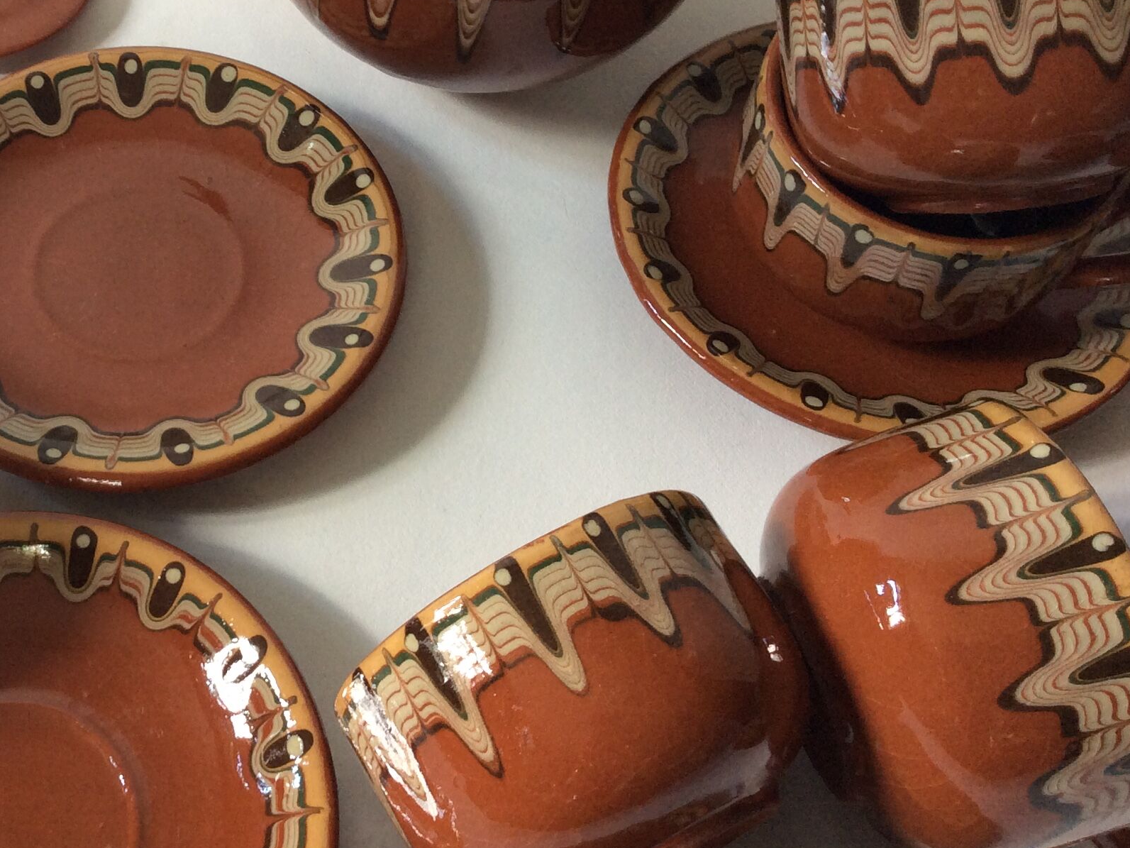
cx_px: 249
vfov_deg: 27.9
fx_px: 1698
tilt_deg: -55.9
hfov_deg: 35.8
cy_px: 284
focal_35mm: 52
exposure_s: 1/25
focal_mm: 3.3
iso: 50
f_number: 2.4
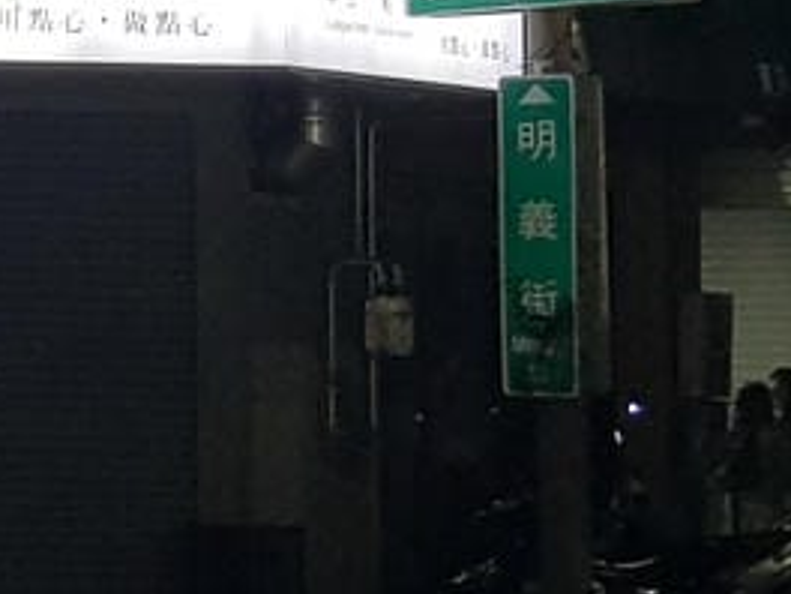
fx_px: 2696
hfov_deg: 14.2
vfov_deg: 12.5
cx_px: -761
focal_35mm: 118
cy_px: 78
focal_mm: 4.2
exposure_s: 1/60
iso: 100
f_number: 1.7
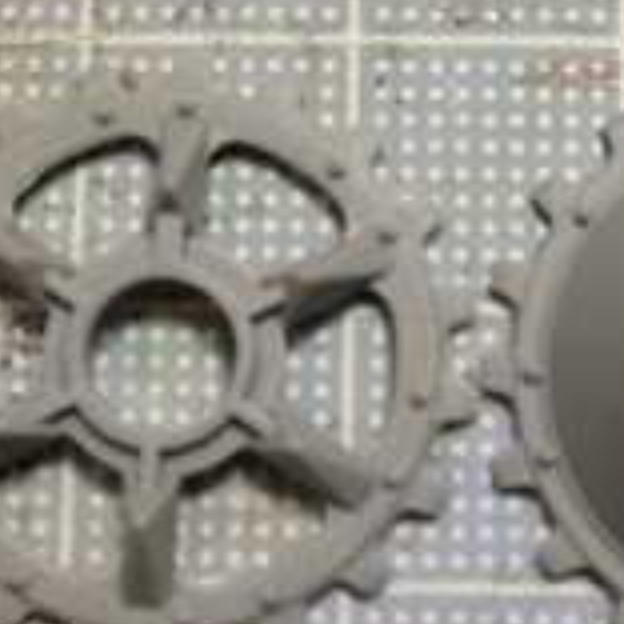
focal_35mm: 84
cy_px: 268
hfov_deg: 20.5
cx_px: 432
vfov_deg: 20.6
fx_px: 1713
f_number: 2.4
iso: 100
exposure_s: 1/20
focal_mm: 4.13
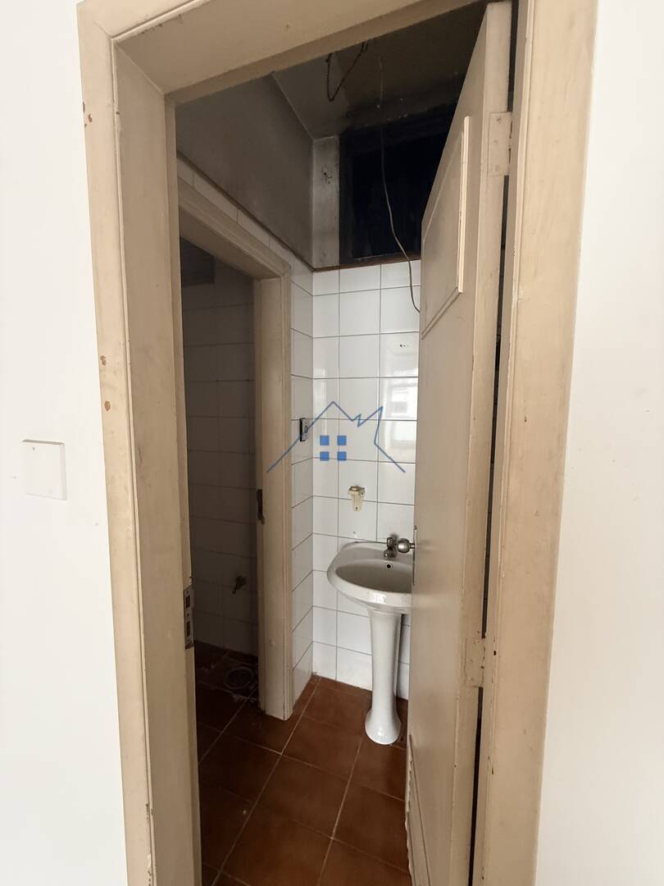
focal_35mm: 14
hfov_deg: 85.7
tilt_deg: -4.5
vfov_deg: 102.1
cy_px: 443
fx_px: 358
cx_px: 332
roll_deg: -1.9
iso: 320
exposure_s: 1/67
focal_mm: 2.22
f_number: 2.2
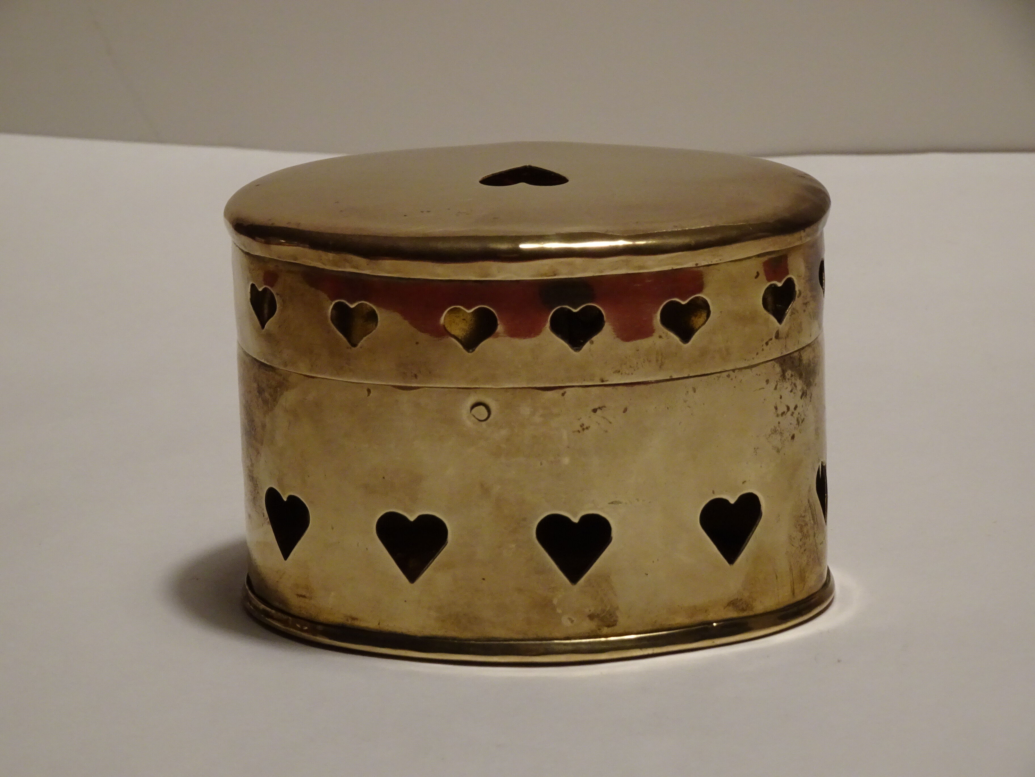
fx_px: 4365
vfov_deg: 10.2
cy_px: 388
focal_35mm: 146
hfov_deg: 13.5
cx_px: 518
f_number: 7.1
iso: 400
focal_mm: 24.99
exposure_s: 1/10
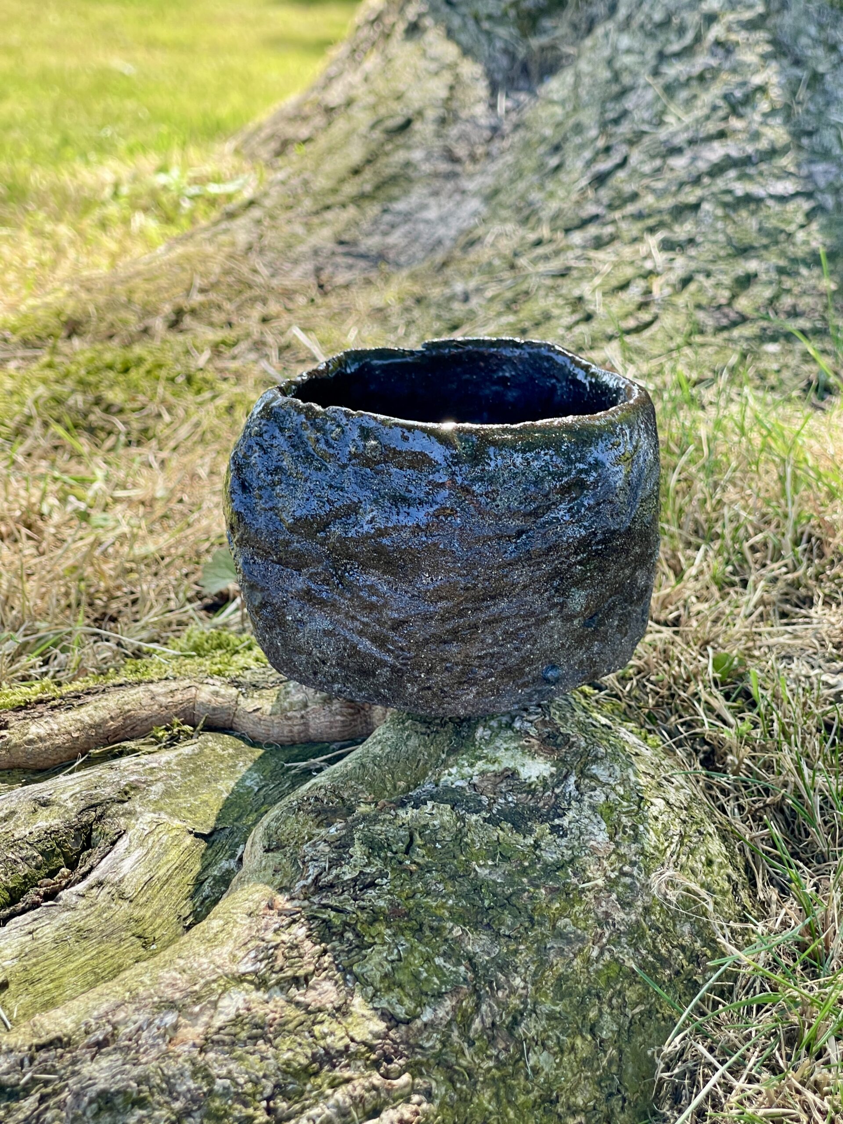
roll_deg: -0.2
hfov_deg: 22.9
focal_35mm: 64
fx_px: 2078
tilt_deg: -19.5
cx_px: 422
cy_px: 562
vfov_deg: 30.3
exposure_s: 1/99
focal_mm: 7.5
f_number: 2.2
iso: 25
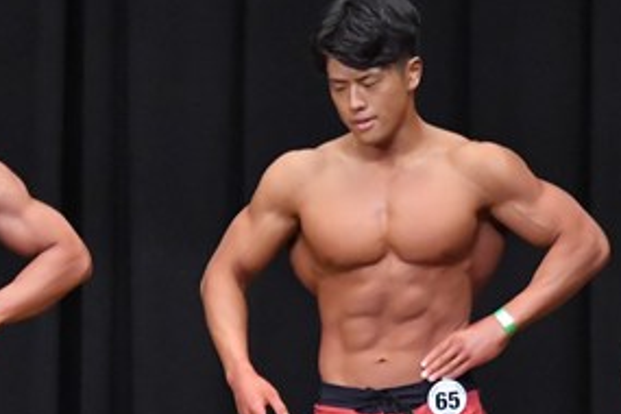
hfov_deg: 3.7
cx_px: -193
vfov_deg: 2.5
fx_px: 9470
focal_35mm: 549
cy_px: 484
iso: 8000
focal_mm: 135
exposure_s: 1/400
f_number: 5.6
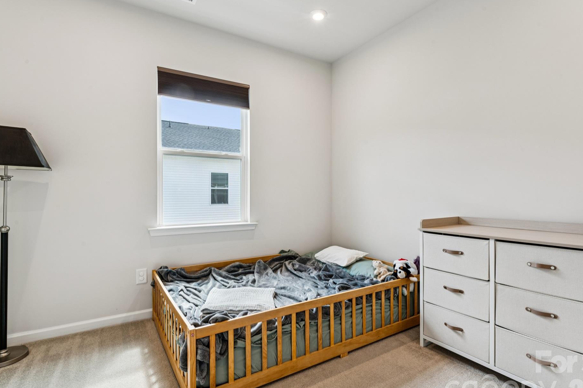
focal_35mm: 18
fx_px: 299
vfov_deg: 66.1
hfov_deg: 88.5
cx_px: 310
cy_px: 195
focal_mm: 16.4
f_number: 13
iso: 100
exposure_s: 1/4
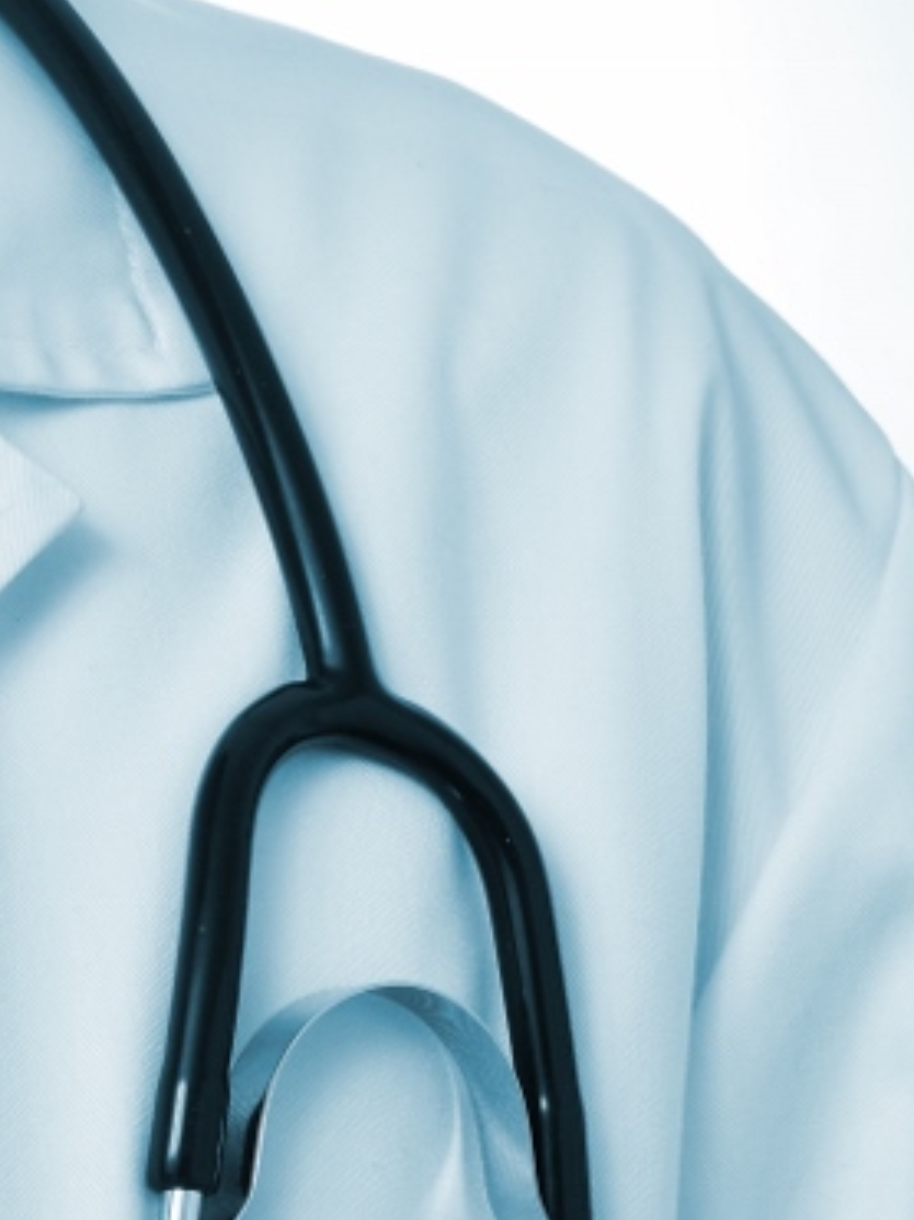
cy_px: 1111
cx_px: -684
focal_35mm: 139
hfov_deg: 10.1
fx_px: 4908
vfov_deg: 14.0
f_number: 11
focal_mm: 35
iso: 200
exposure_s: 1/60
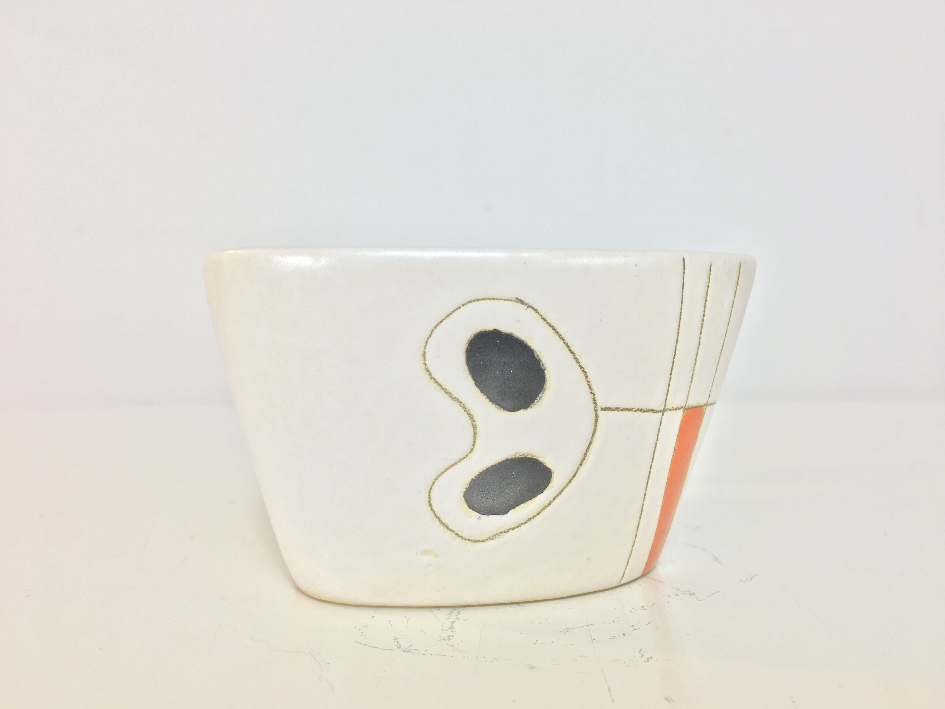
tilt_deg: -4.0
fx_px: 792
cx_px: 472
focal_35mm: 29
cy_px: 354
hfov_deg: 61.7
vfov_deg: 48.2
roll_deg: +0.1
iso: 25
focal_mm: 4.15
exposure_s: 1/33
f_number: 2.2
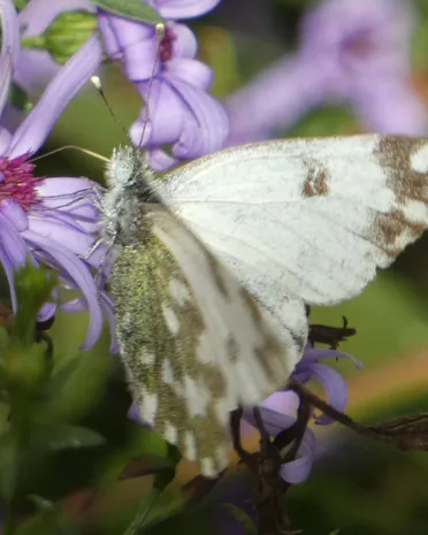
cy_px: 265
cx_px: 202
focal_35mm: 888
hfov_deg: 1.7
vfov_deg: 2.2
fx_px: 14061
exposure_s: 1/100
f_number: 5.6
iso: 80
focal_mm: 118.5
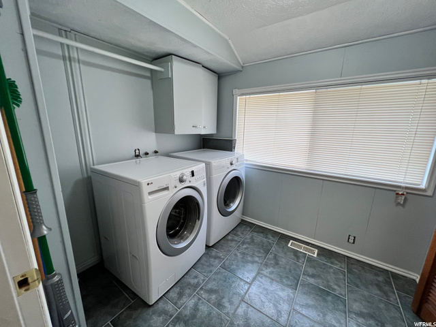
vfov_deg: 89.9
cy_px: 164
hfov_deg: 106.2
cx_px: 218
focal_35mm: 13
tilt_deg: -12.2
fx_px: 164
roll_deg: +0.0
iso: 80
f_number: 1.8
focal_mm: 1.57
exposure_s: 1/120
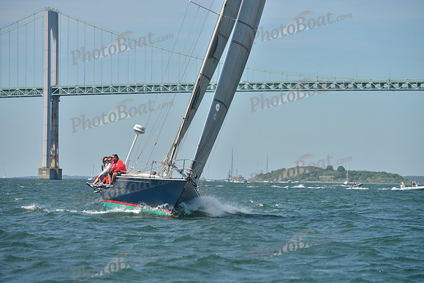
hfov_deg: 10.5
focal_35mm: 195
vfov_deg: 7.0
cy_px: 142
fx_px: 2297
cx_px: 212
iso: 280
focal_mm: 195
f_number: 8
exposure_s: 1/1250
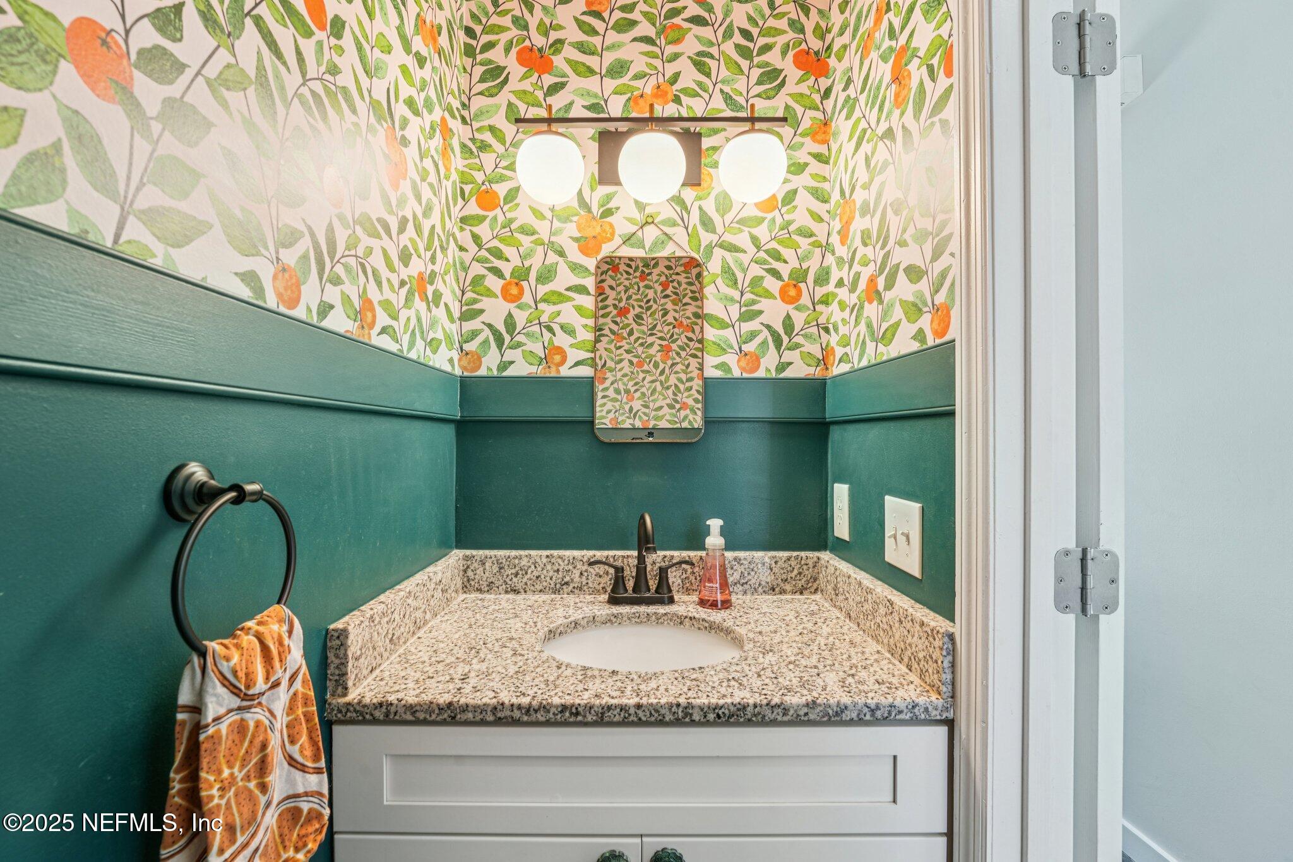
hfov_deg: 100.8
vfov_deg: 77.7
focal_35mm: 15
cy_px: 431
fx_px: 535
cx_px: 646
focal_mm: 14.9
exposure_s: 1/2
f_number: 9
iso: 100
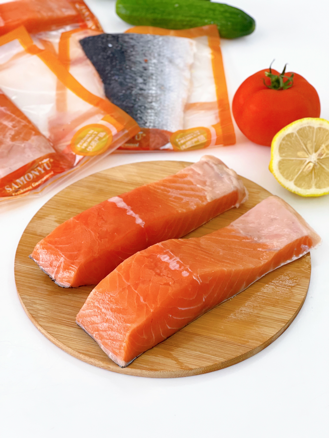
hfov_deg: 19.1
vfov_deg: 25.3
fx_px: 976
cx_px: 164
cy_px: 219
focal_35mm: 77
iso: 250
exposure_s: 1/114
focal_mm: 9
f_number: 2.8
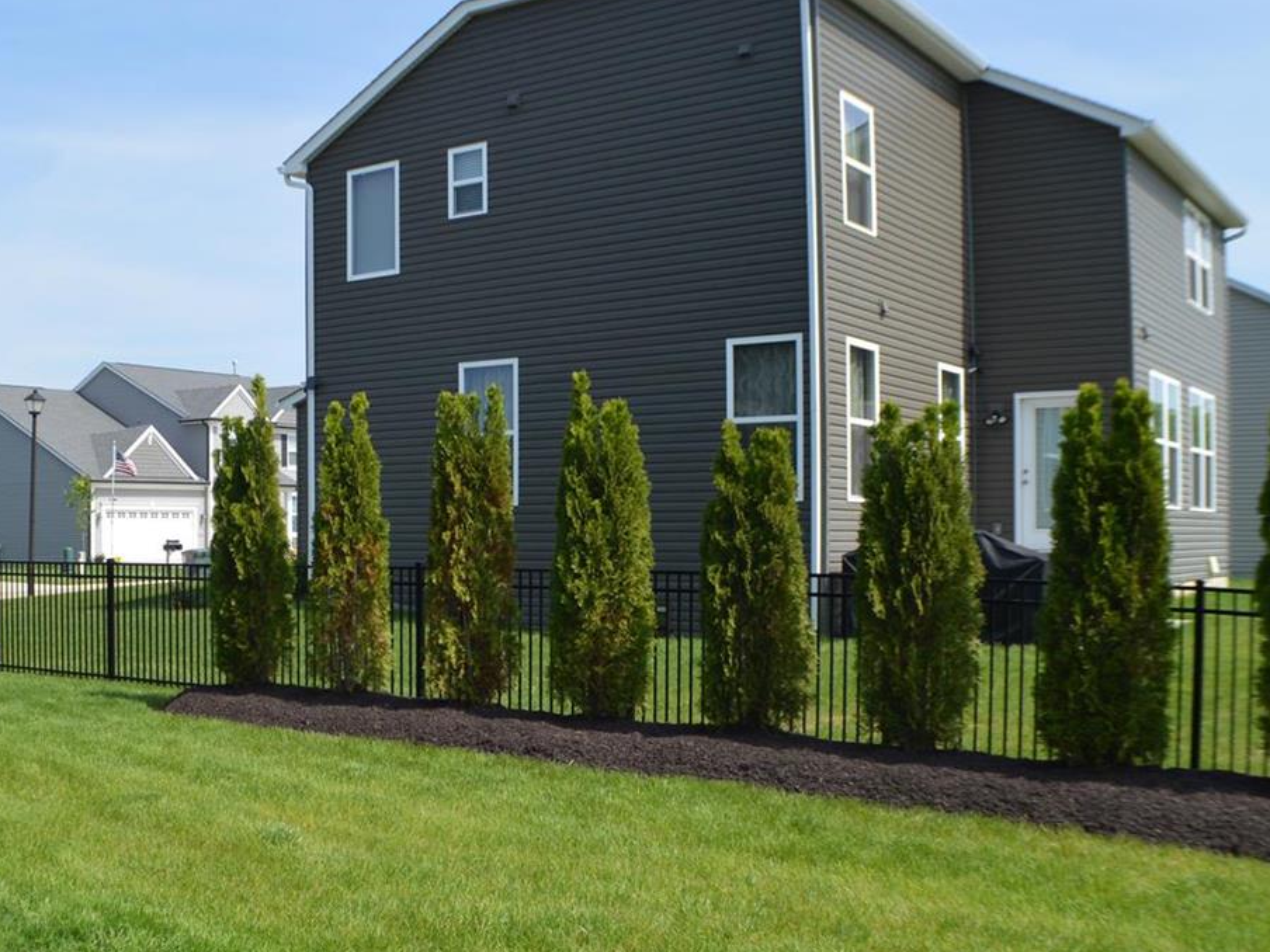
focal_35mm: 51
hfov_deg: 36.7
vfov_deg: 28.5
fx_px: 1871
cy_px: 581
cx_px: 327
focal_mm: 20
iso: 100
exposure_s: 1/200
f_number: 7.1
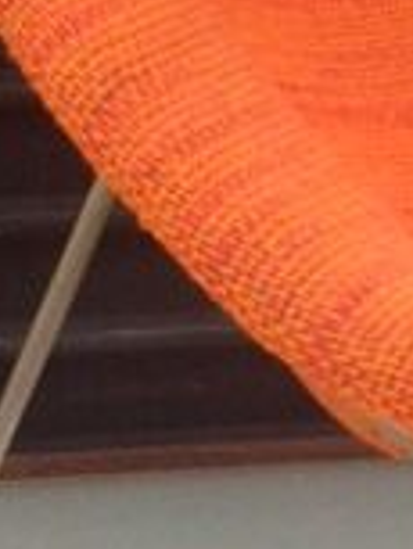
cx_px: 510
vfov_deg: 16.3
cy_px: 215
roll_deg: +1.7
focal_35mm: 121
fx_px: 1922
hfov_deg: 12.0
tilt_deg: -17.9
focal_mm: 4.15
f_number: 2.2
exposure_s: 1/25
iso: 250
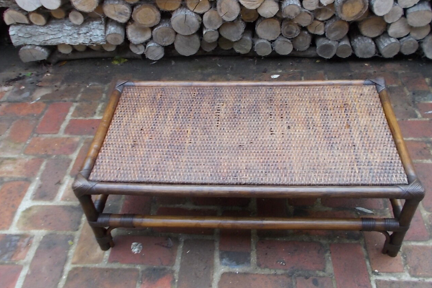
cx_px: 237
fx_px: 408
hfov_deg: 55.7
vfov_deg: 38.7
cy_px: 114
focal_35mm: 34
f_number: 3.2
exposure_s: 1/60
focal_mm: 4.6
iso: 80
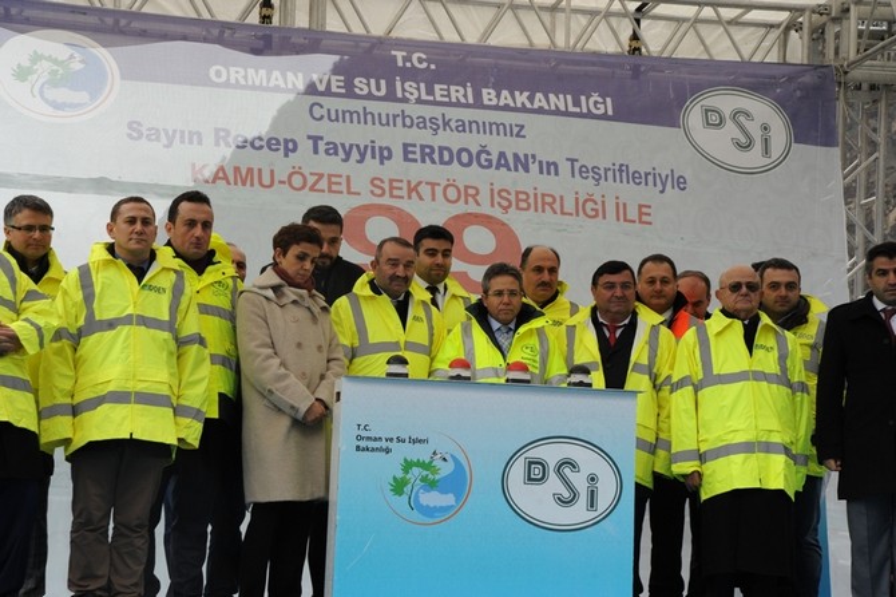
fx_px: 1866
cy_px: 298
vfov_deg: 18.2
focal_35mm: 75
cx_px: 448
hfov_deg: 27.0
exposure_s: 1/100
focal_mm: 75
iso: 1000
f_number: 11
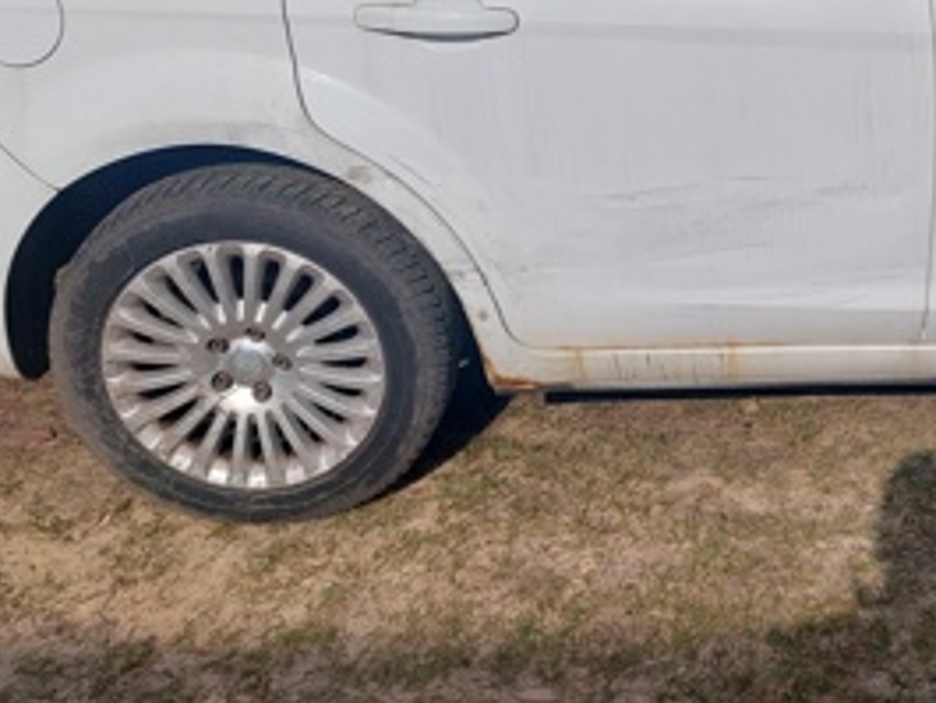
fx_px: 1569
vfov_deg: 24.9
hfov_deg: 31.7
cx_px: 841
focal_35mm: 58
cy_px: 148
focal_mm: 5.23
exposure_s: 1/4835
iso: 40
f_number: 1.8
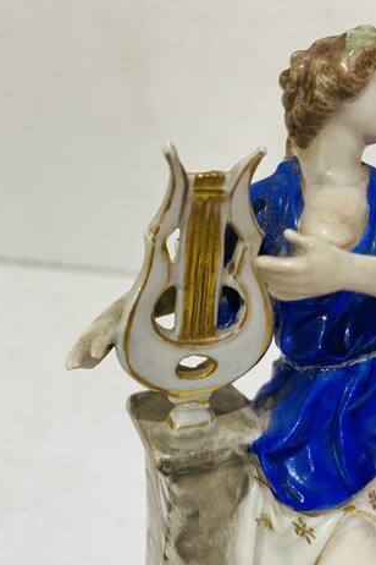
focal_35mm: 27
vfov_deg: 67.4
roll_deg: +0.5
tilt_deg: -19.2
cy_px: 292
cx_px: 165
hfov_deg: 47.8
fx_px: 423
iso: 400
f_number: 1.8
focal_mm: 4.25
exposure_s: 1/60
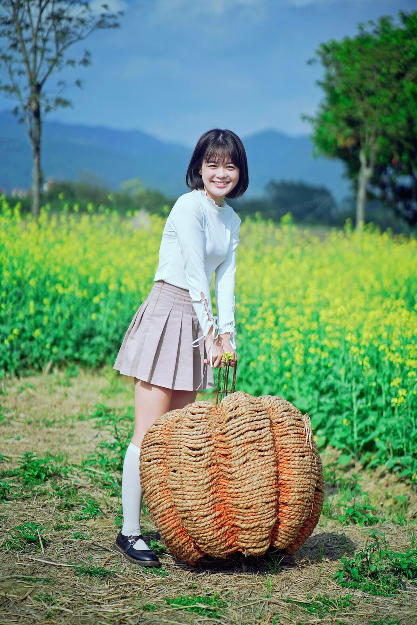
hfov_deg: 16.1
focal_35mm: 85
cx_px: 208
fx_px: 1477
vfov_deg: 23.9
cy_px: 312
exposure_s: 1/8000
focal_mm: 85
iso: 100
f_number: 2
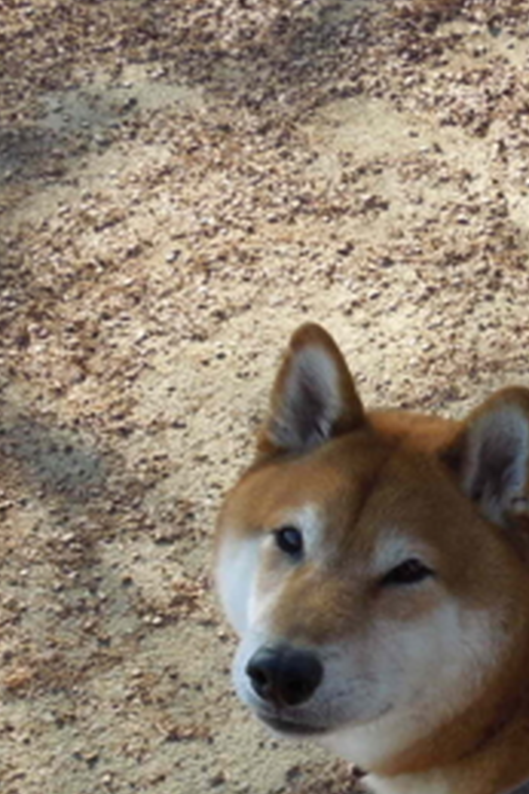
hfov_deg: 16.2
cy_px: 577
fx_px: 1766
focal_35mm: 80
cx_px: 685
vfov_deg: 25.1
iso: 100
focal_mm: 4.5
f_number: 3.3
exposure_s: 1/250
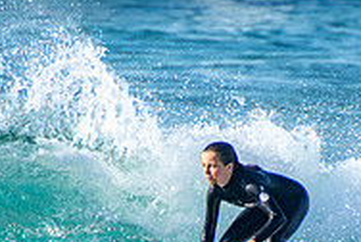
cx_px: 167
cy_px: 287
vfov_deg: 0.7
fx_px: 18580
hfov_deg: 1.1
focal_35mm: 1850
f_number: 5.6
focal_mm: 400
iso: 125
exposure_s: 1/400
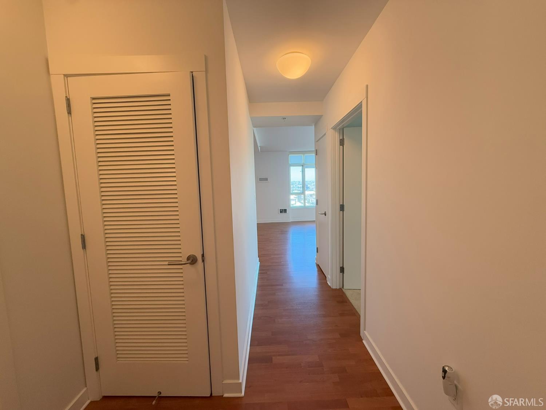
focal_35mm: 14
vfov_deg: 85.7
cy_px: 205
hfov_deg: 102.1
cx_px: 273
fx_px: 221
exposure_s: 1/120
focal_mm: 2.22
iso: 250
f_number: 2.2
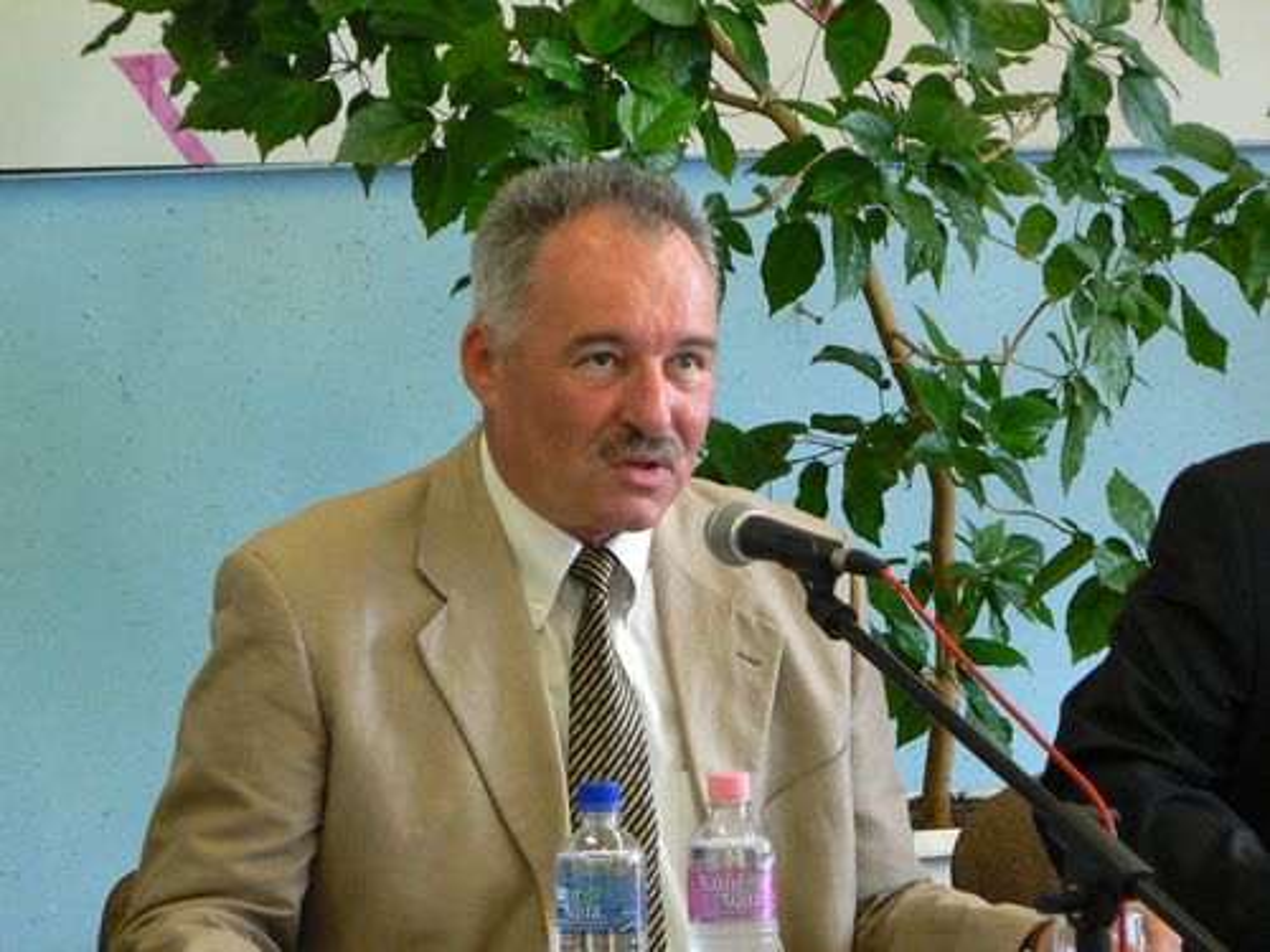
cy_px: 476
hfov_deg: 9.2
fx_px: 7925
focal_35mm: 216
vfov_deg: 6.9
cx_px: 635
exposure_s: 1/25
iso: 200
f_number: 3.3
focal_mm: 37.1
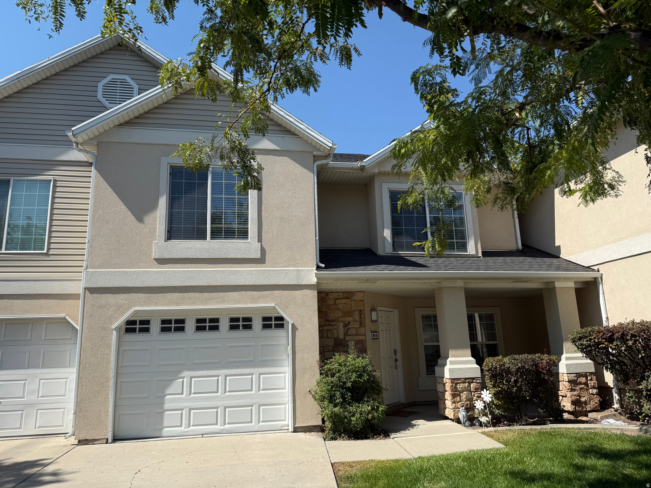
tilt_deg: +13.0
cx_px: 326
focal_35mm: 24
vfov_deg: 56.8
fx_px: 451
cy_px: 244
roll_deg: +1.7
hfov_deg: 71.6
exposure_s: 1/4167
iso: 80
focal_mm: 6.76
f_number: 1.78
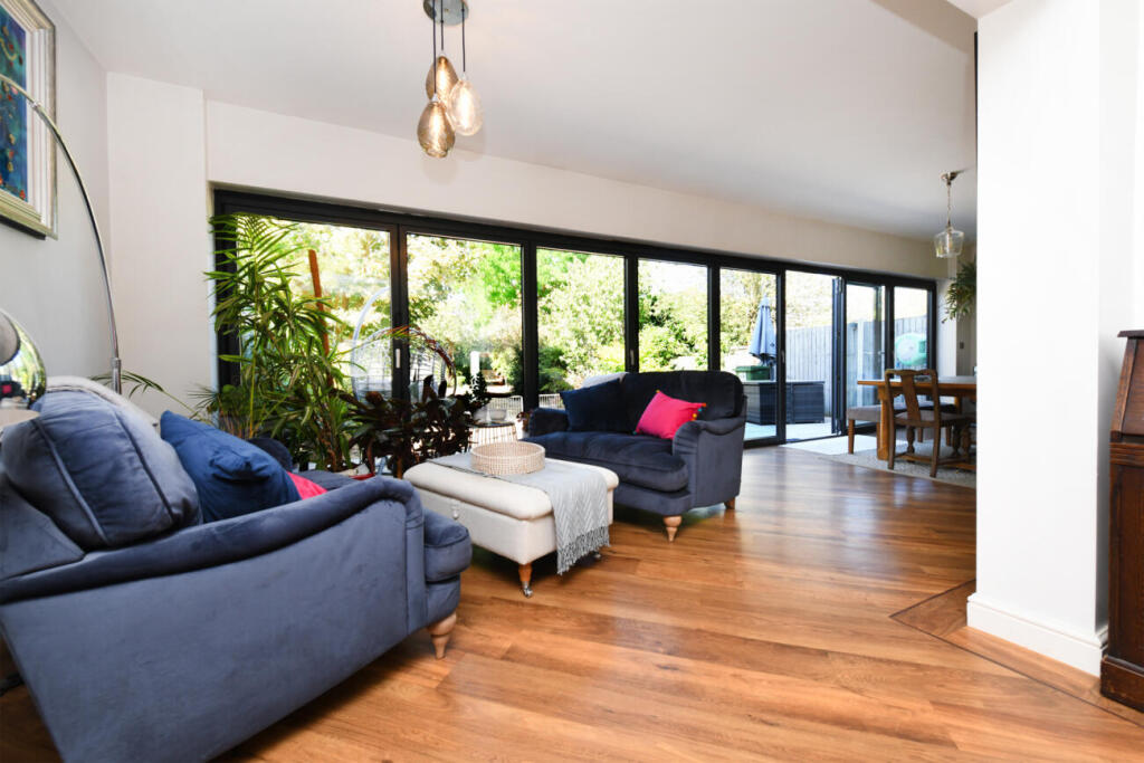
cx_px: 572
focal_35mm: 15
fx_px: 477
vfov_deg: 77.3
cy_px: 382
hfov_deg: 100.4
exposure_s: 1/80
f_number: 10
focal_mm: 15
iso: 640
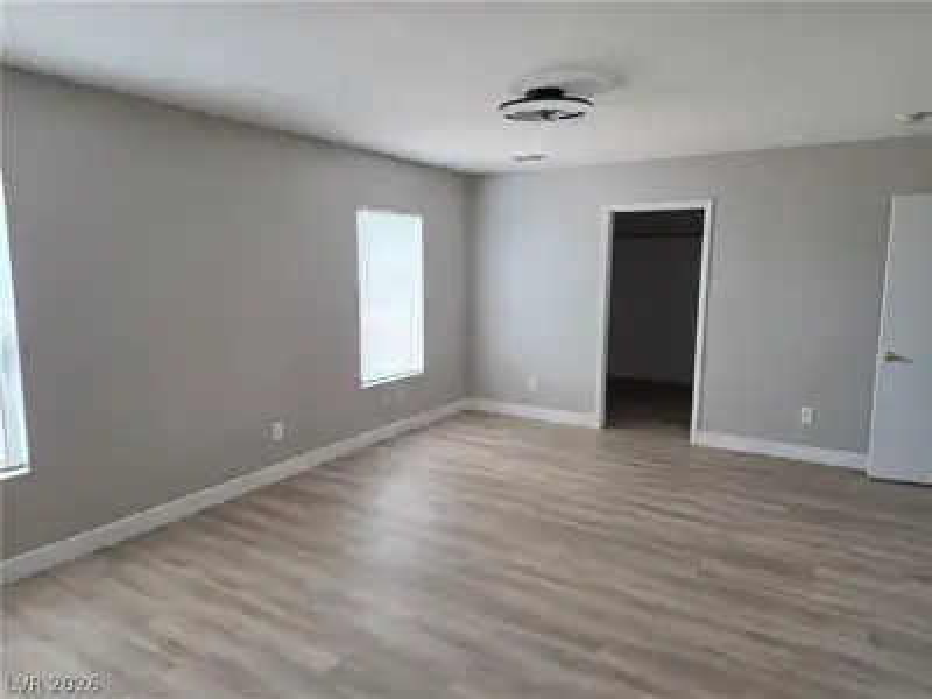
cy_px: 350
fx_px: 619
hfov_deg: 73.9
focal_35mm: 23
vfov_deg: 58.9
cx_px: 466
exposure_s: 1/180
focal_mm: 6.25
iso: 80
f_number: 1.7
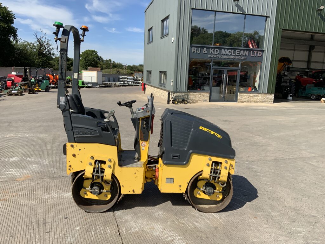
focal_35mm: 29
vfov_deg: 48.2
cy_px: 122
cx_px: 162
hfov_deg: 61.7
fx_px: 272
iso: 20
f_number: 1.8
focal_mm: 3
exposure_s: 1/2320
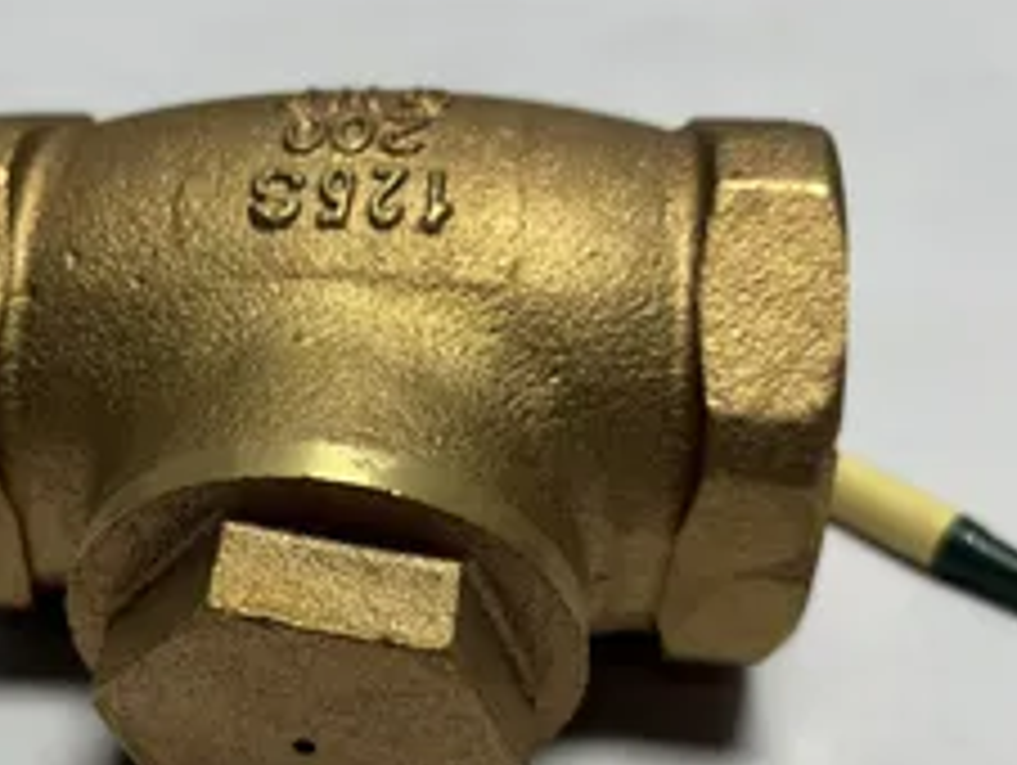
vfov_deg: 31.3
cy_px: 513
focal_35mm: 46
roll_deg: +2.9
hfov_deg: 40.2
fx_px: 1353
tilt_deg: -39.8
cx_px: 266
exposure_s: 1/464
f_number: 1.6
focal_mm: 5.96
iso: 50
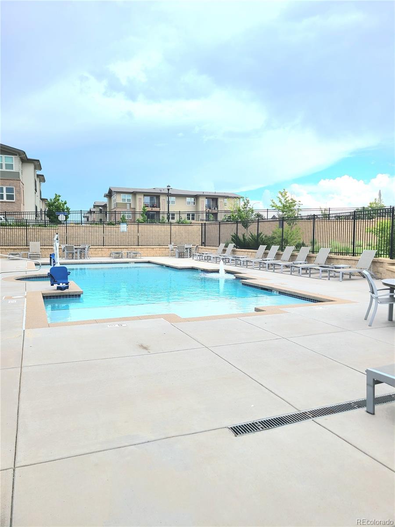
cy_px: 264
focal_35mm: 26
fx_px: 396
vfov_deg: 67.3
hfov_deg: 53.1
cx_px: 198
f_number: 1.8
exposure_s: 1/1429
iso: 40
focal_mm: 5.4
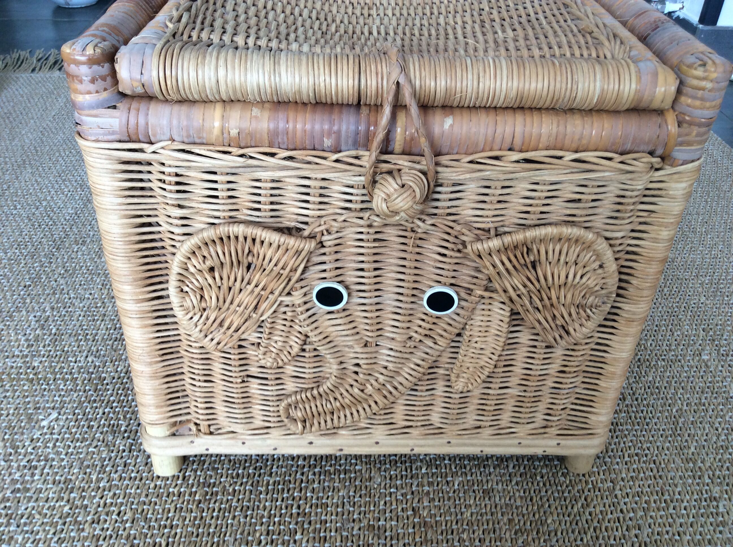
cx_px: 366
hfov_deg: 56.9
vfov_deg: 44.1
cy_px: 274
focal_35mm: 32
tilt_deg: -36.0
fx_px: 677
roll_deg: -0.1
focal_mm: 3.3
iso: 40
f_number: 2.4
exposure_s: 1/33
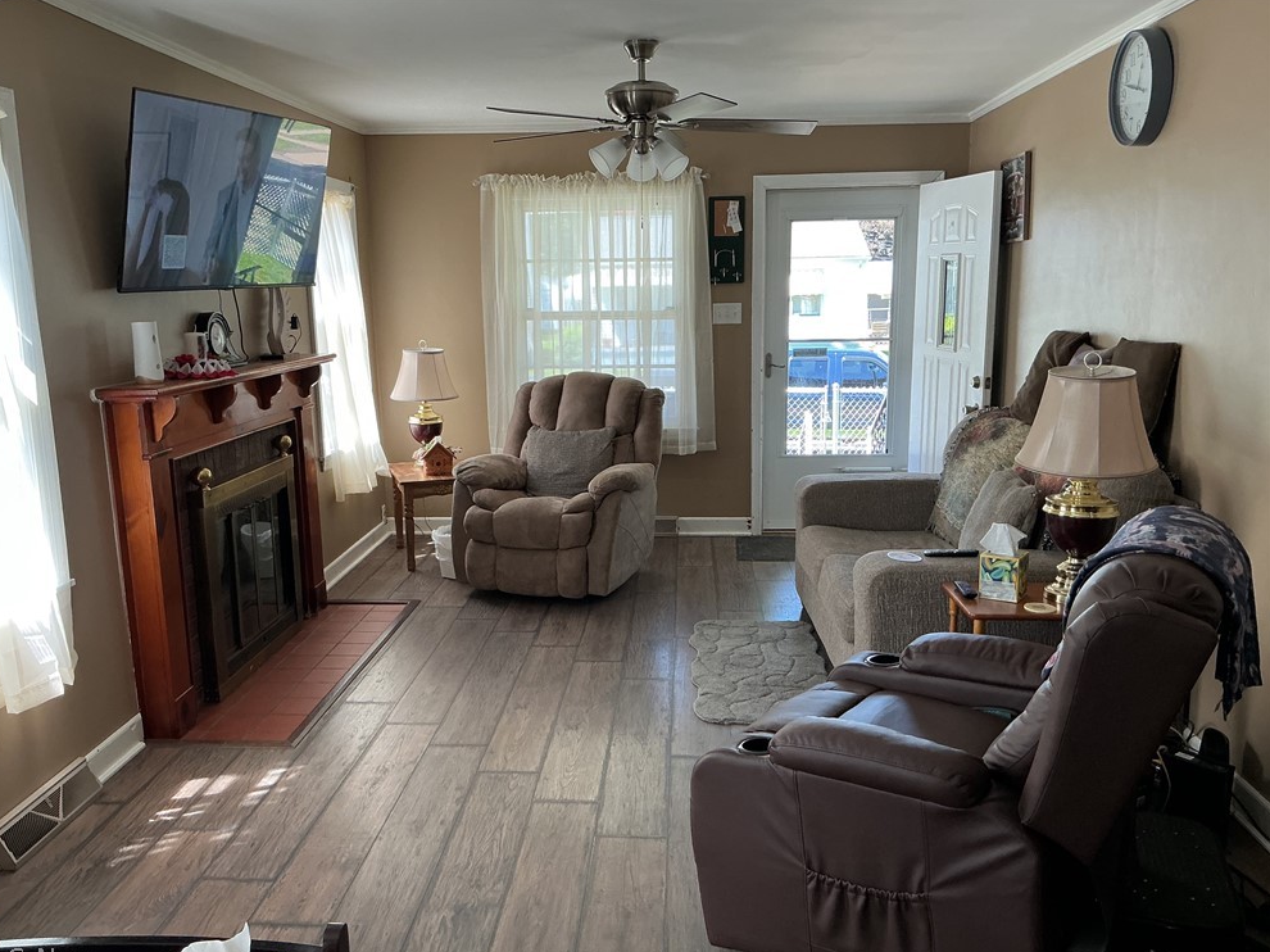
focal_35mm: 30
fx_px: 1100
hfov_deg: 60.0
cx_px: 620
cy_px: 488
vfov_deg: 46.8
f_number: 1.8
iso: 64
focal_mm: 3
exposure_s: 1/120
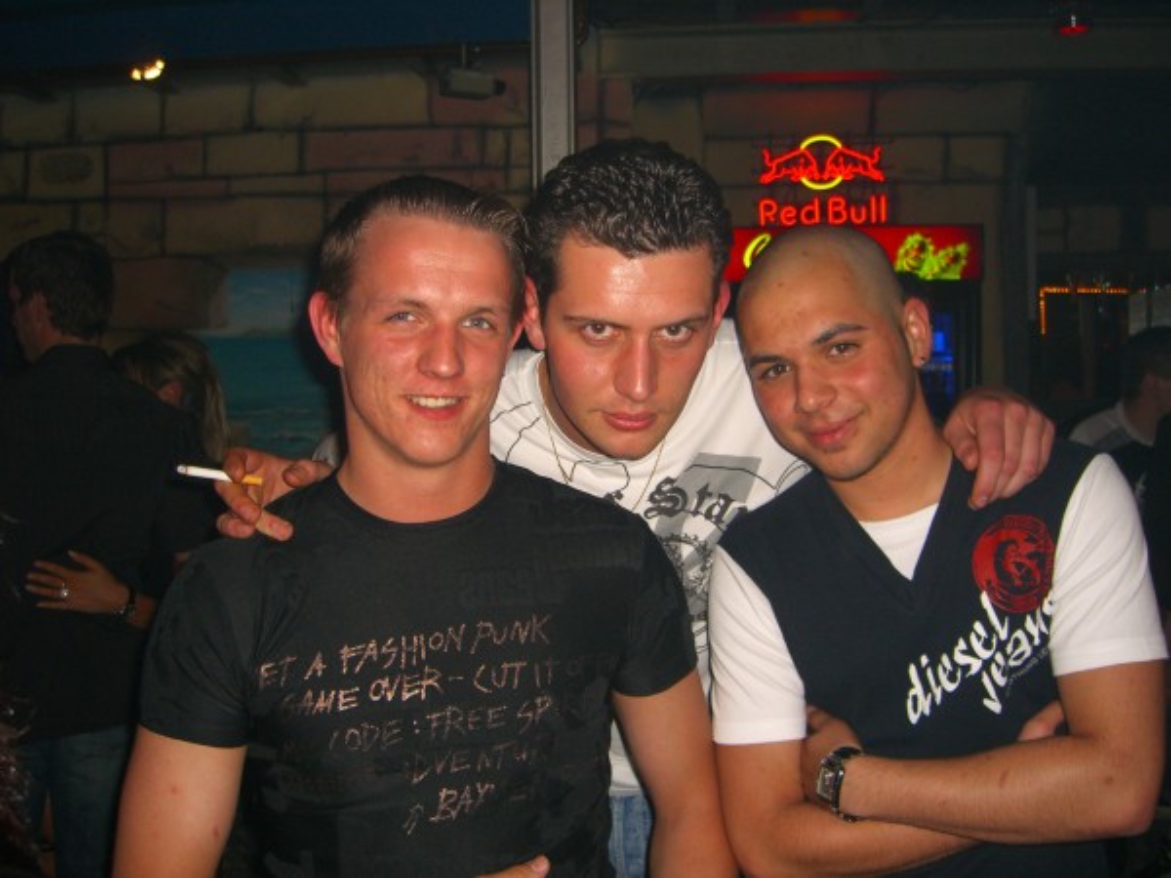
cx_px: 586
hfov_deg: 49.0
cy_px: 439
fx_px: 1285
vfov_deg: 37.7
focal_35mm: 38
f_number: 2.8
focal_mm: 7.9
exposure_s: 1/60
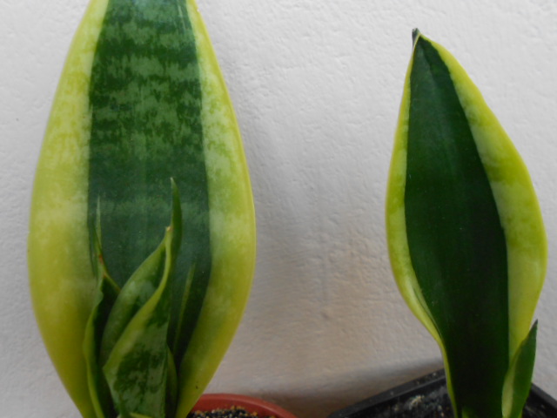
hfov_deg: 61.7
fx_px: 467
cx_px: 278
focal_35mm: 29
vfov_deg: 48.2
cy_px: 209
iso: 200
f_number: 3.4
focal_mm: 5.3
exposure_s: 1/30
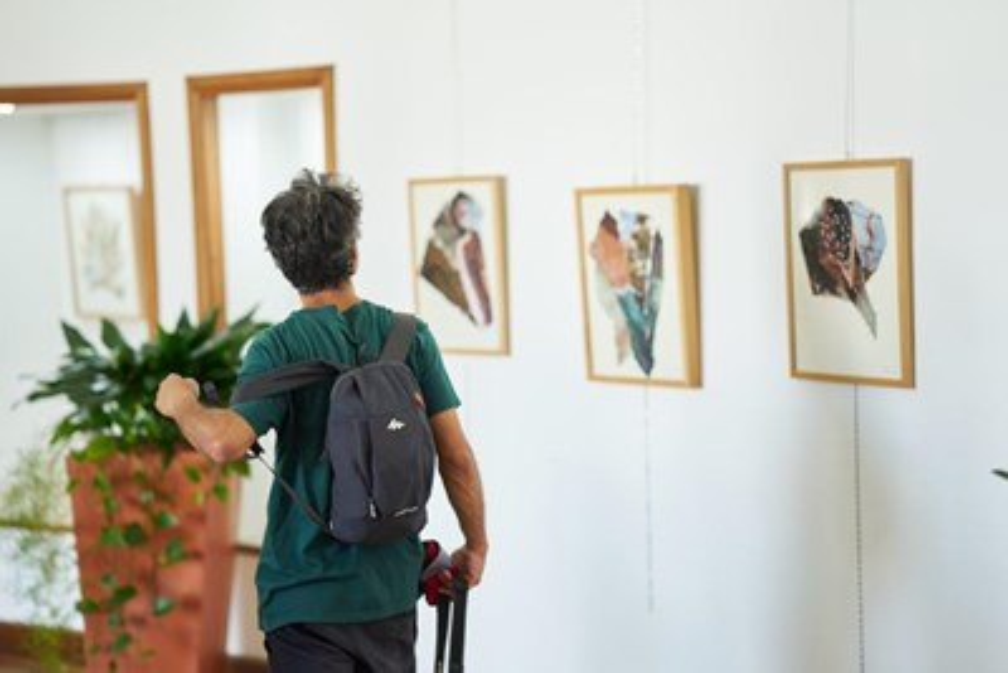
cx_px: 504
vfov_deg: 16.1
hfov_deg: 23.9
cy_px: 336
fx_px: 2381
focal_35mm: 85
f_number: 1.7
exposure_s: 1/320
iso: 640
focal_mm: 85
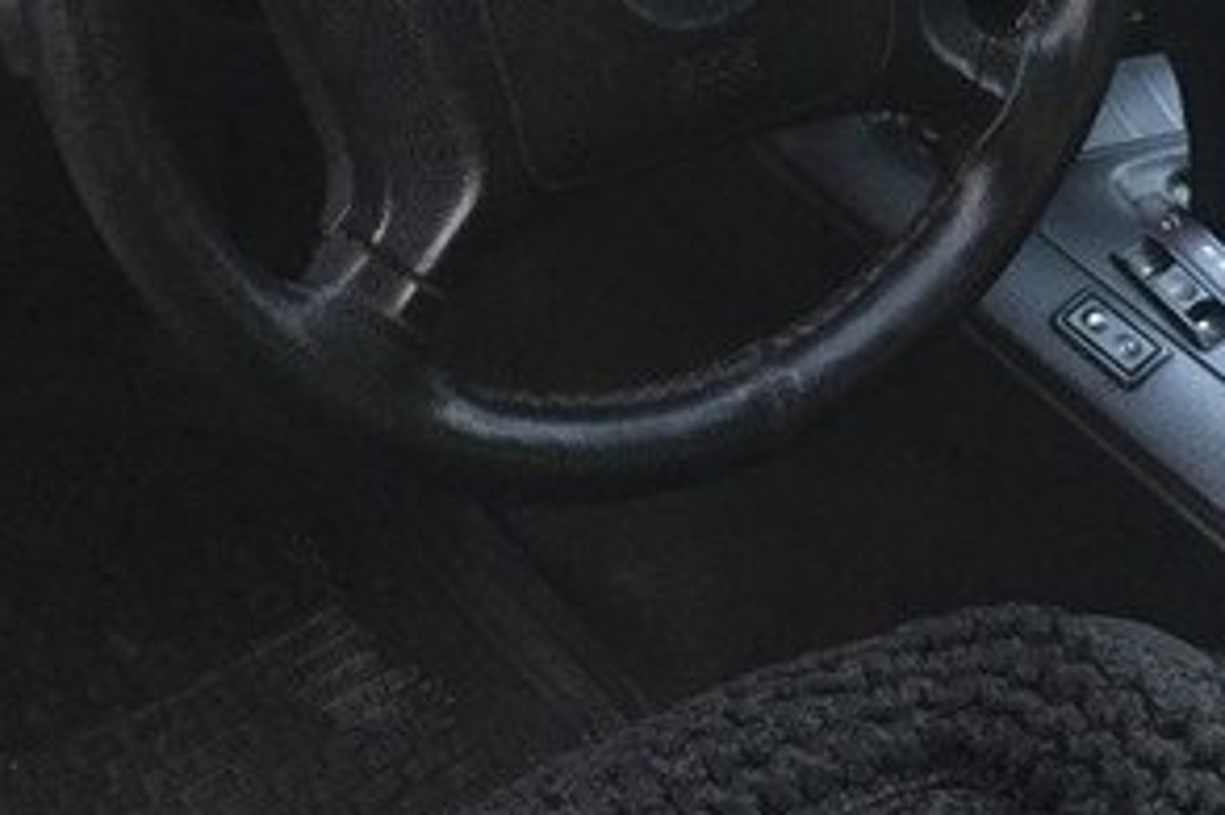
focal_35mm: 68
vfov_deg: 18.7
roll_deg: -6.9
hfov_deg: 29.6
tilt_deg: -29.9
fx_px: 2312
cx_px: 698
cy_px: -203
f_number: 2.2
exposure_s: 1/20
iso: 250
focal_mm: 4.15
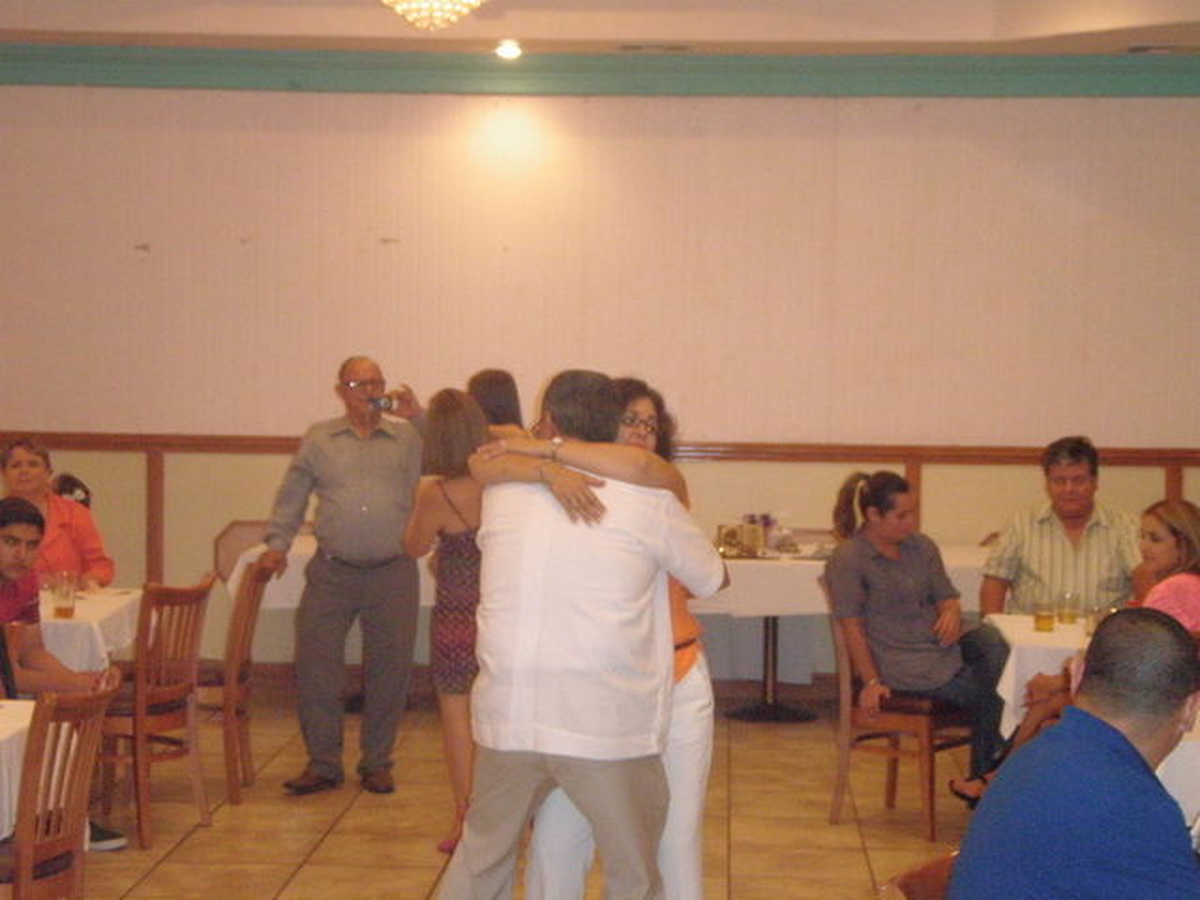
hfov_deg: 27.0
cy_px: 450
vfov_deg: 20.4
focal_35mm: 72
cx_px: 600
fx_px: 2496
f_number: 4.8
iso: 500
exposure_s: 1/50
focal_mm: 12.73
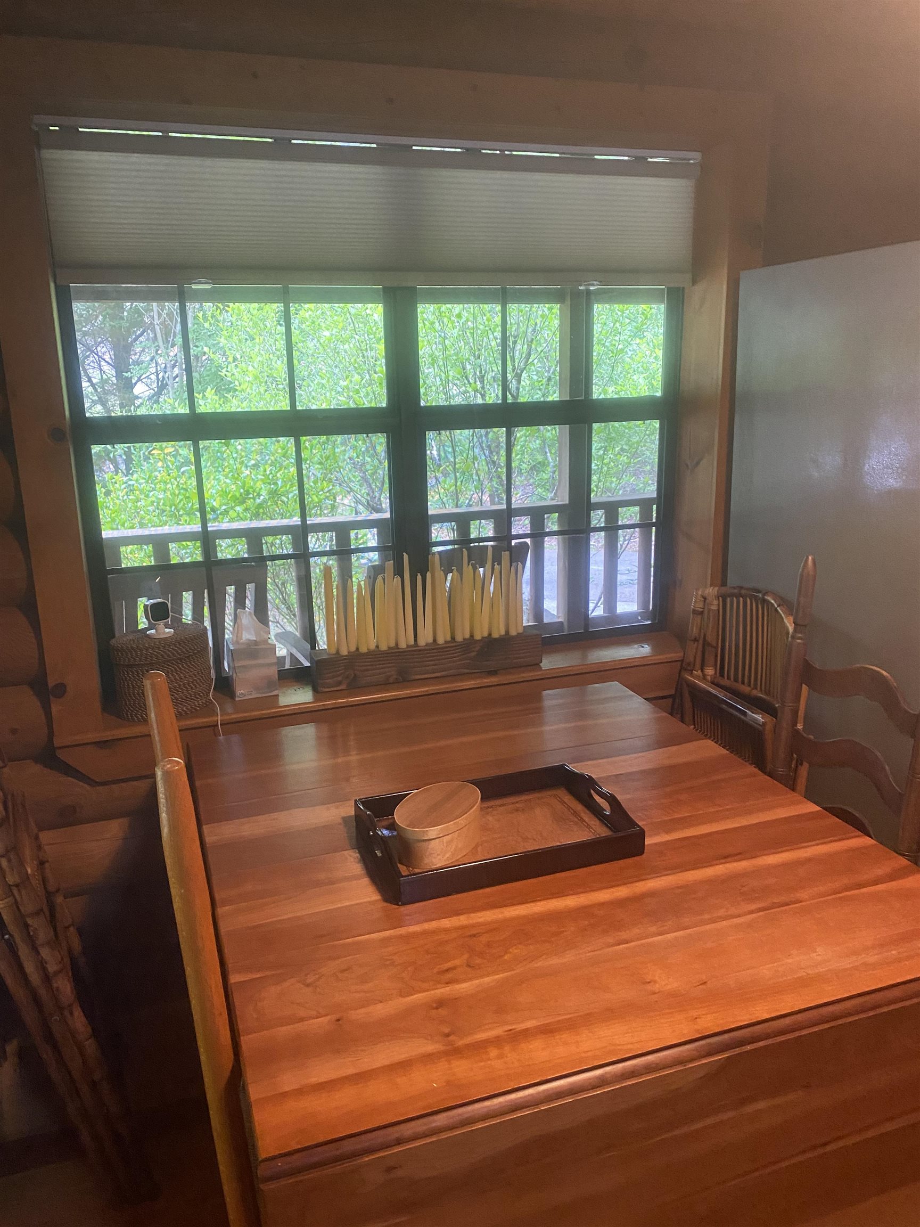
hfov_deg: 53.1
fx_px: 921
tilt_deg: -13.5
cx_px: 460
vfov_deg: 67.3
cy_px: 614
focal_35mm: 26
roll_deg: +2.9
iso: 400
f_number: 1.8
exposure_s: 1/60
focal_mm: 4.25
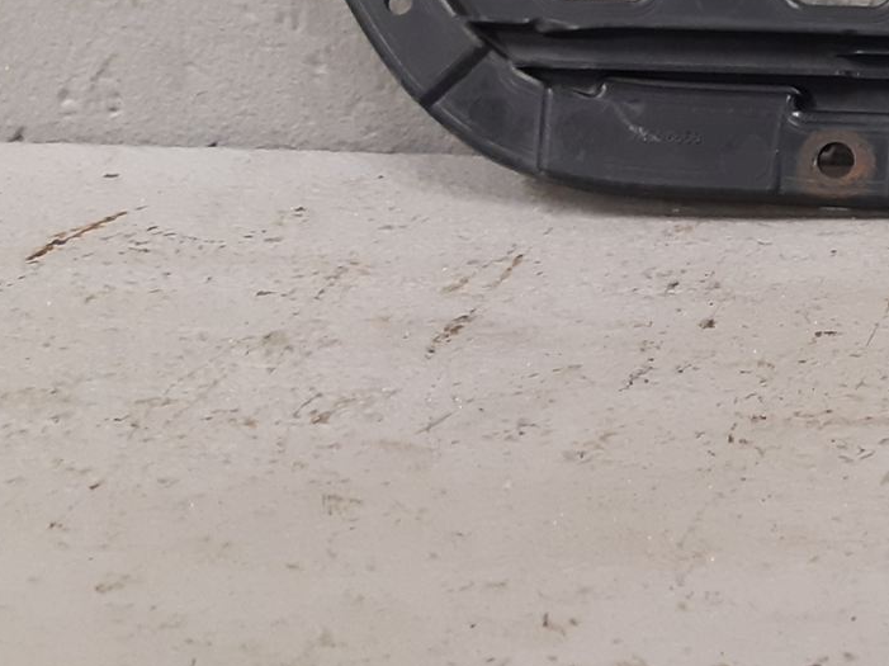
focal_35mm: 76
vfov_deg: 19.2
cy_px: 124
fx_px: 1951
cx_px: 1202
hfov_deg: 22.5
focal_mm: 3.93
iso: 160
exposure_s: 1/50
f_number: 1.7
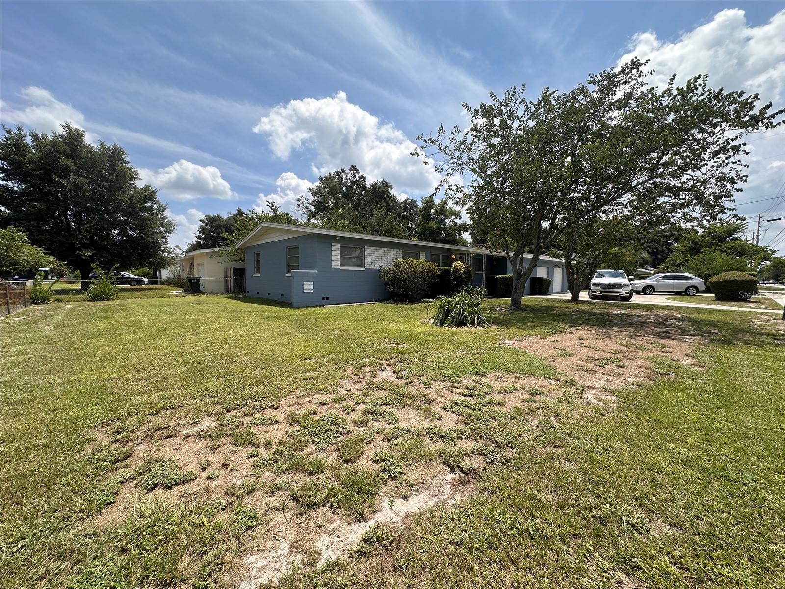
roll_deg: -1.0
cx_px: 392
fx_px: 317
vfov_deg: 85.7
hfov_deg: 102.1
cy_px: 294
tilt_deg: -2.5
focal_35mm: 14
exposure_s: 1/1553
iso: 50
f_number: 2.2
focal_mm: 2.22
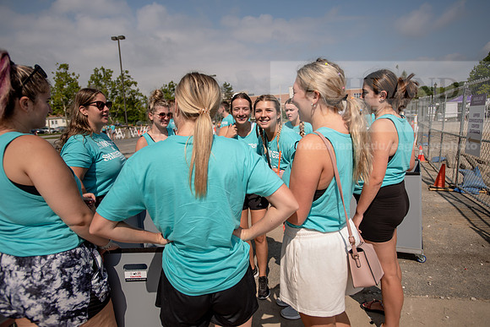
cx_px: 245
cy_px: 164
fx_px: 327
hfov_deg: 73.7
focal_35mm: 24
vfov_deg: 53.2
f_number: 3.5
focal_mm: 24
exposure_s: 1/800
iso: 31
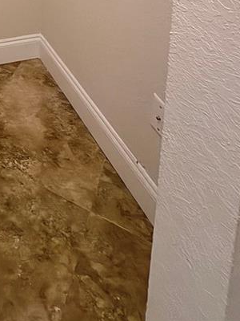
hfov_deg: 29.6
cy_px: -125
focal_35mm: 42
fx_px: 388
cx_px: -46
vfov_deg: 31.1
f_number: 2.2
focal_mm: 2.22
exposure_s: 1/60
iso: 400
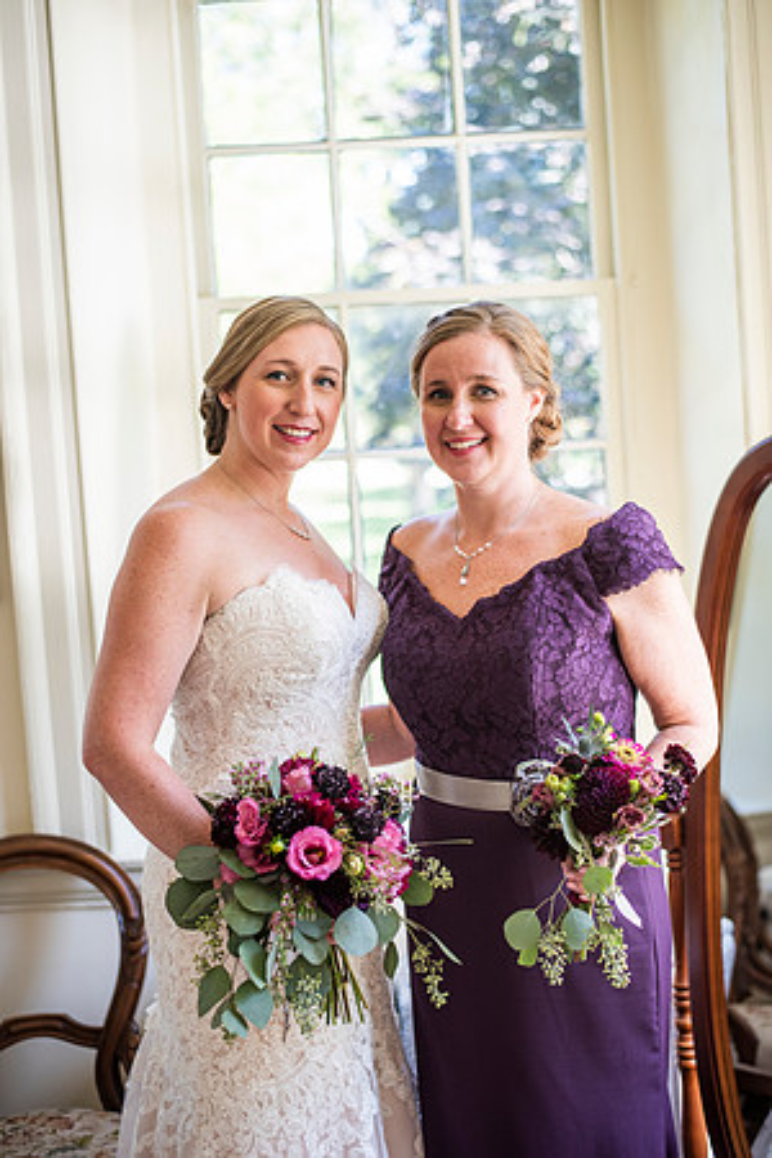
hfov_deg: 27.0
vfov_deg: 39.6
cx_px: 386
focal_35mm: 50
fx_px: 1608
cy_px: 579
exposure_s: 1/640
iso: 640
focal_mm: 50
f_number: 2.2
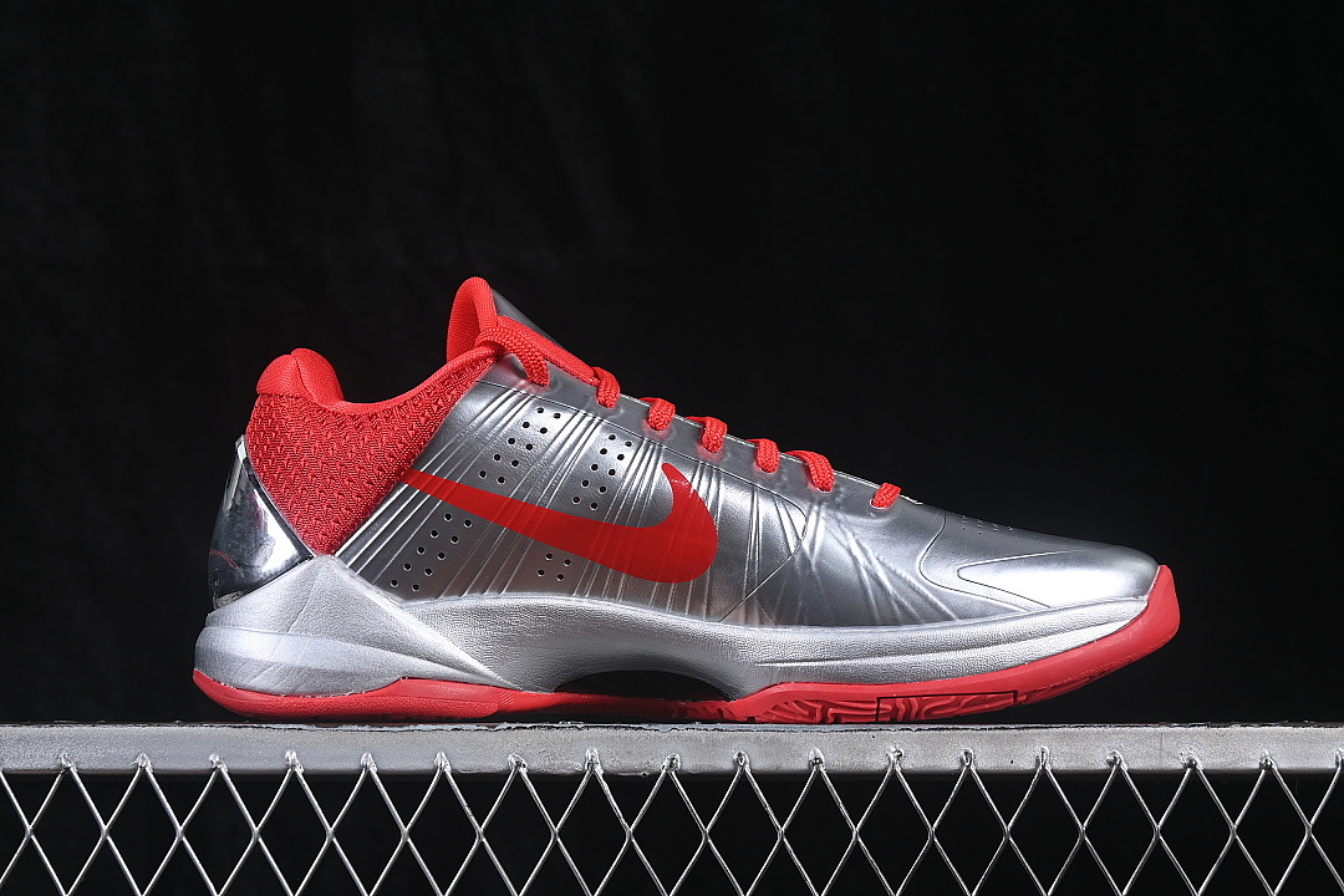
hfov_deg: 27.0
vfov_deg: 18.2
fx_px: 2800
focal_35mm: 75
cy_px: 448
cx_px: 672
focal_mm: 50
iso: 160
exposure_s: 1/80
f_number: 7.1
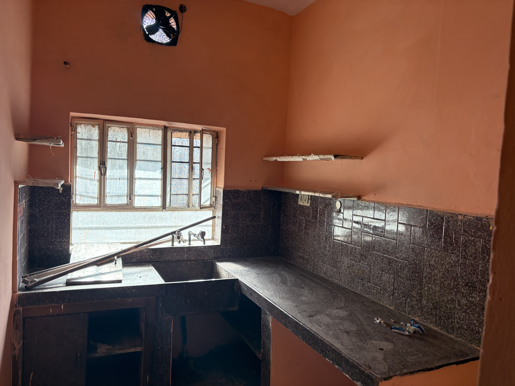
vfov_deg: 53.1
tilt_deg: -3.0
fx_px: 387
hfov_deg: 67.3
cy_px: 193
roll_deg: -1.8
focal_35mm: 26
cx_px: 258
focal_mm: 5.96
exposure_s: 1/119
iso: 125
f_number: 1.6
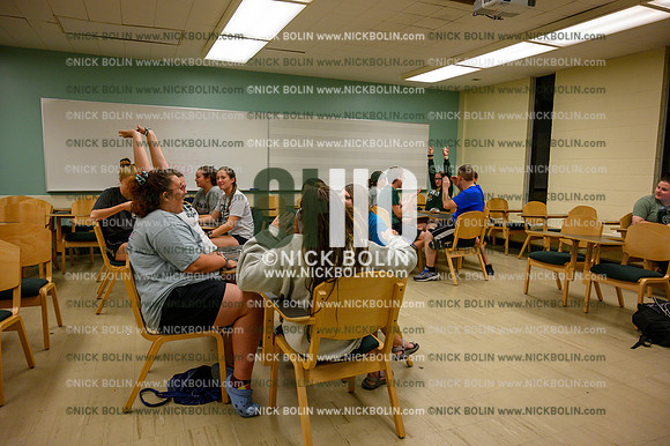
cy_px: 223
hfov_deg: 72.6
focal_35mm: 24
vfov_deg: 52.1
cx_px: 335
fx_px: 456
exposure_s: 1/250
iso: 1600
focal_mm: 24.5
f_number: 4.5
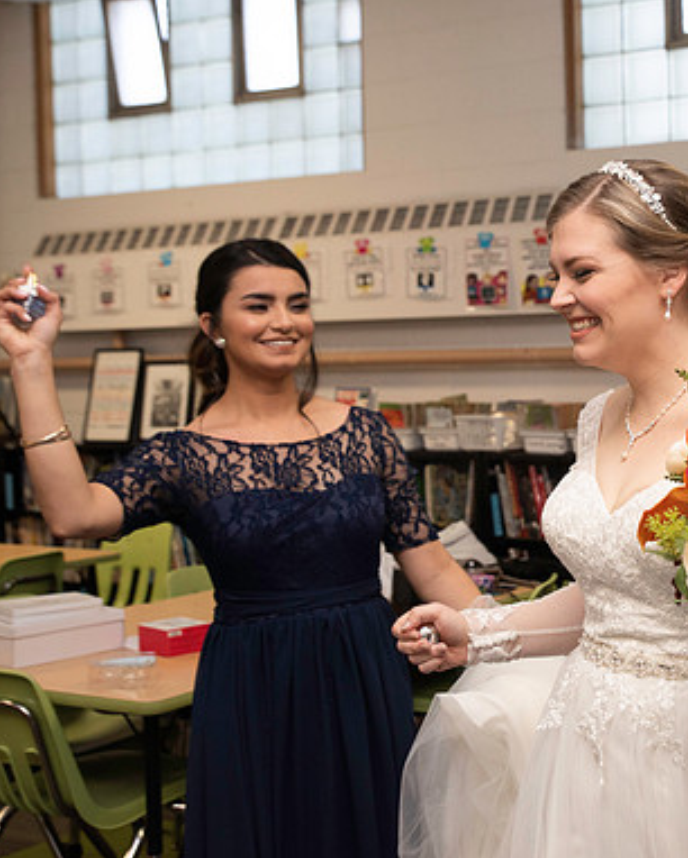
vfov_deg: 31.9
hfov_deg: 24.8
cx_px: 654
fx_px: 1501
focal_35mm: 59
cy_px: 404
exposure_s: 1/200
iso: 640
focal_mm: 35
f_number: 4.5
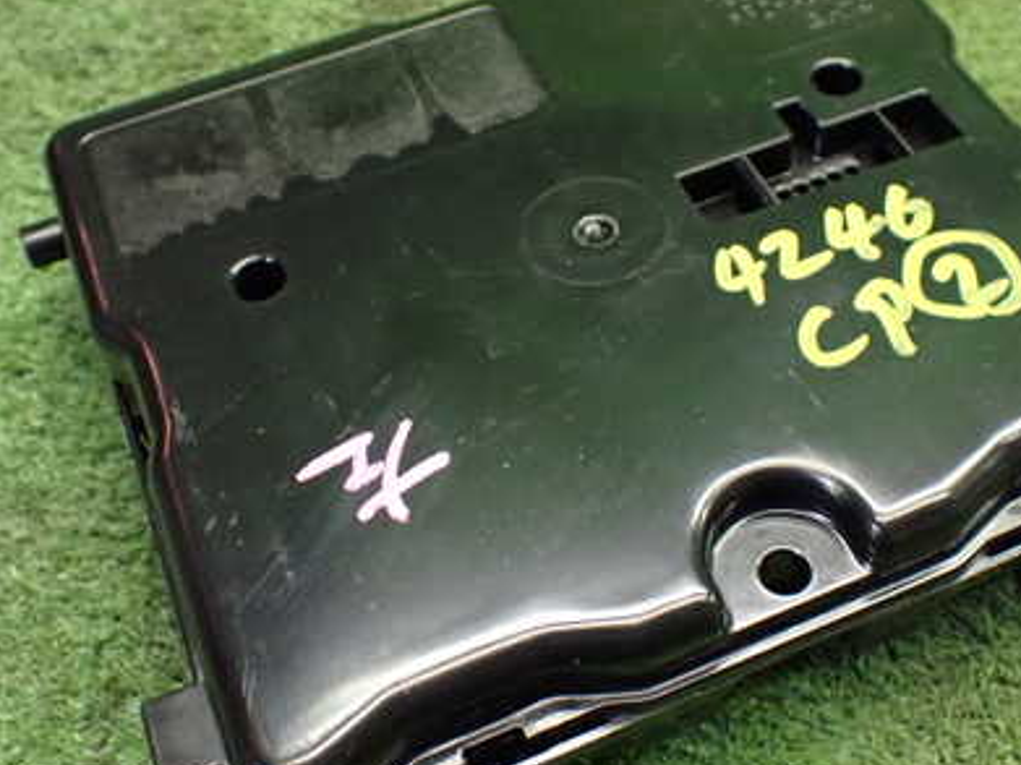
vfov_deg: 31.5
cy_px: 386
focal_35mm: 46
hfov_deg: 41.2
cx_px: 569
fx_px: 1356
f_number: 2.3
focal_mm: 5.4
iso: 800
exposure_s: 1/80
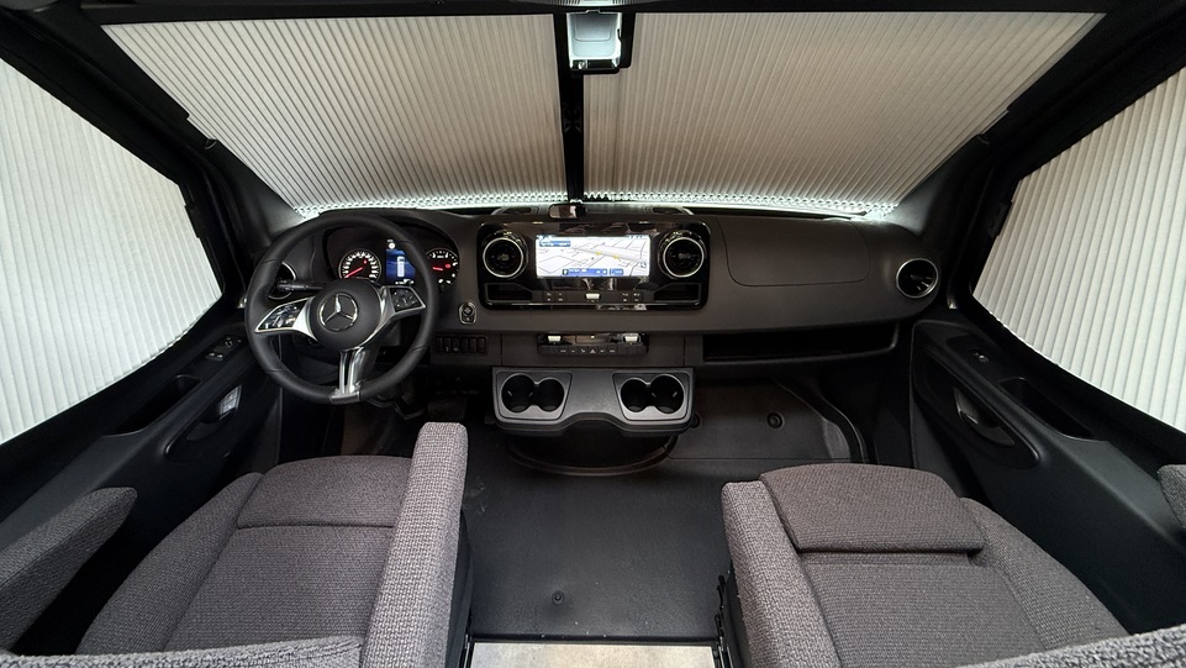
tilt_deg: -27.2
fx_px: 503
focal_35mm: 16
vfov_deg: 66.1
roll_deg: +0.4
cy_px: 249
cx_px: 583
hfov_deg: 99.3
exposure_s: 1/60
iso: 400
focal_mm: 2.22
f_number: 2.2
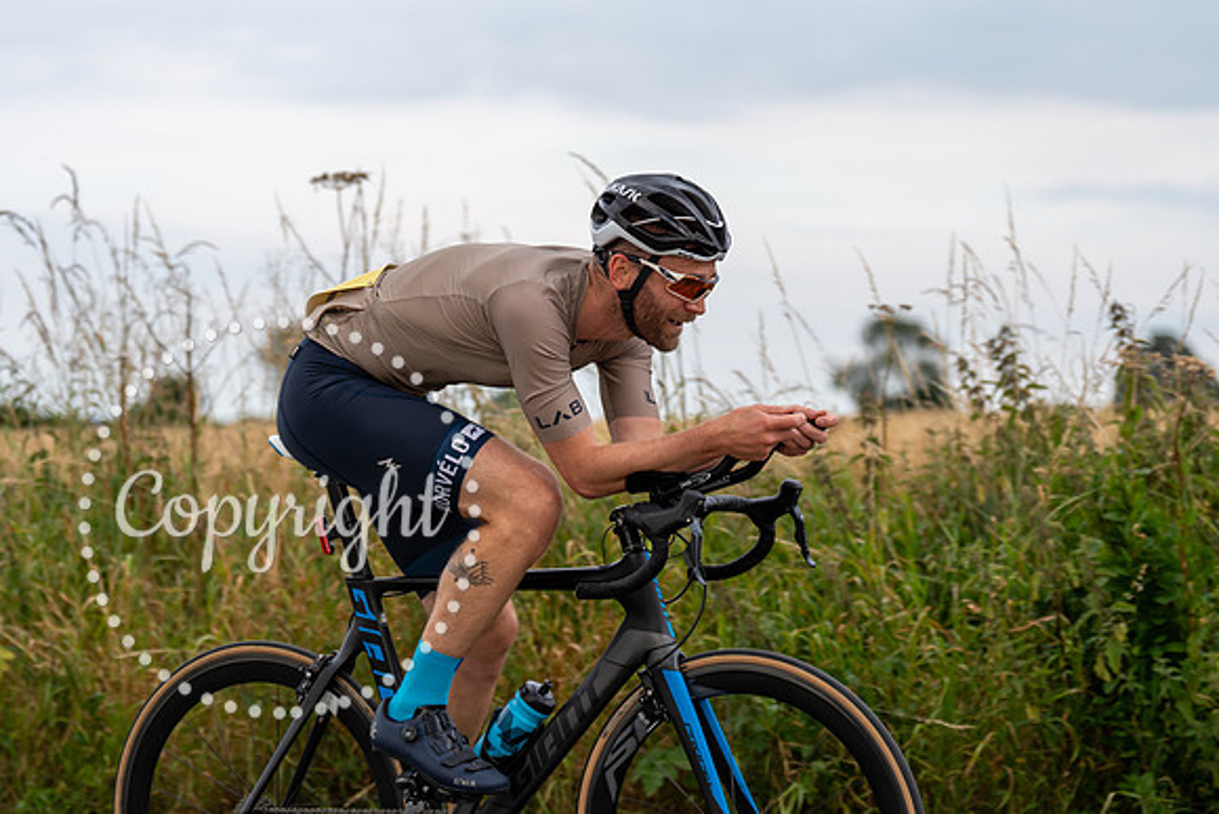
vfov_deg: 15.0
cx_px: 610
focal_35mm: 91
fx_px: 3082
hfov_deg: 22.4
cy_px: 407
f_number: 3.2
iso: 250
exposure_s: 1/1000
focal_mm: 91
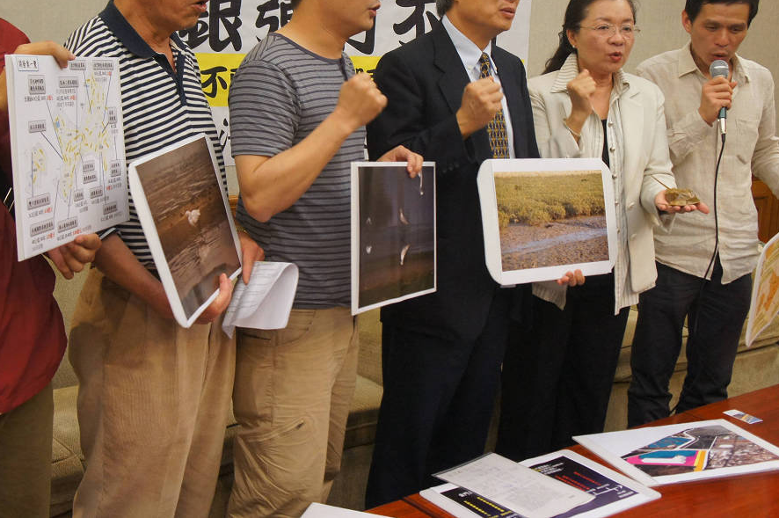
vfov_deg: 27.0
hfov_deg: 39.8
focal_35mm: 50
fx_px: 1074
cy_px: 176
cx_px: 323
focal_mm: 25
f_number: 4
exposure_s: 1/80
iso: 1600
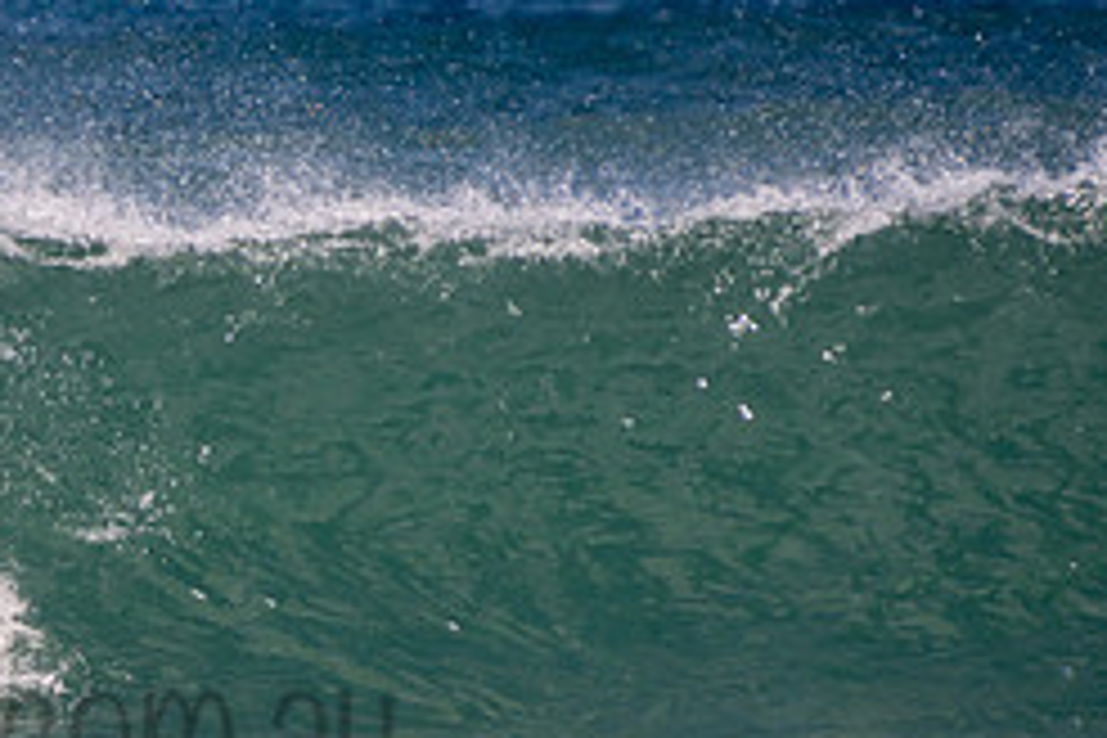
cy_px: 673
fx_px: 29333
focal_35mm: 954
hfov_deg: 2.2
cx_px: -81
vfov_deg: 1.4
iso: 180
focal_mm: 270
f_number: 5.6
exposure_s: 1/1250
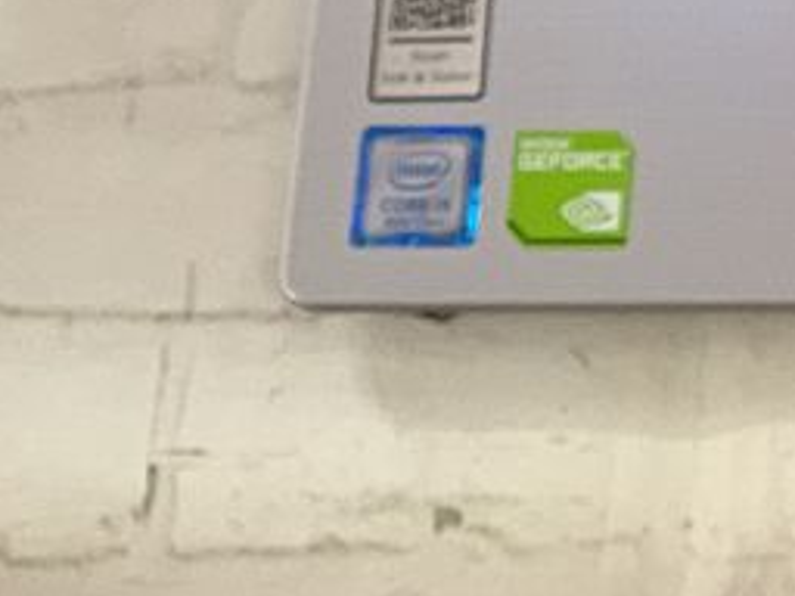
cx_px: 1512
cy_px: -416
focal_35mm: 208
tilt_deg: -65.5
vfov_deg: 7.0
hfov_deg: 9.0
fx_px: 4777
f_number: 2.4
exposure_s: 1/50
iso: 320
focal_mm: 6
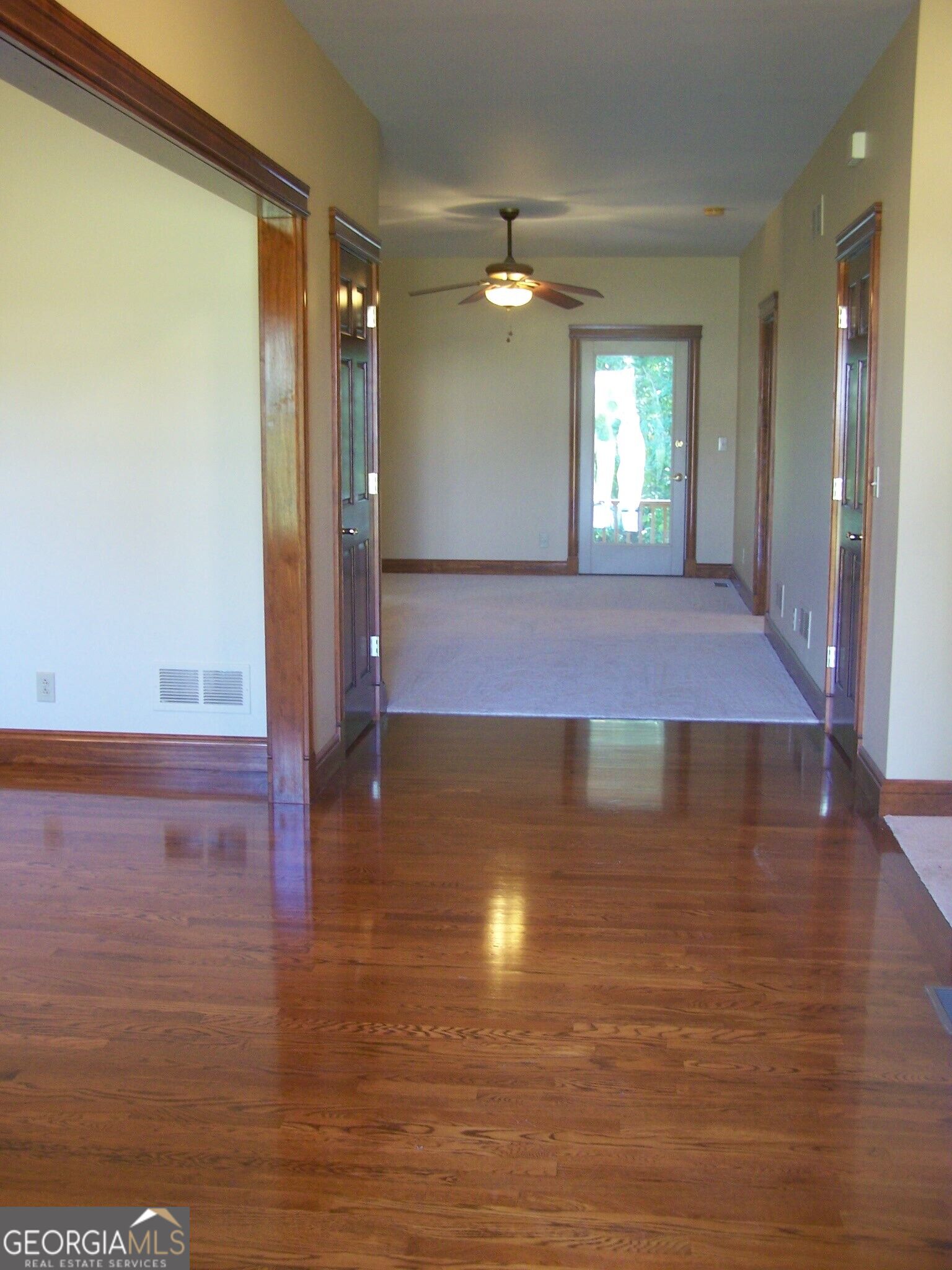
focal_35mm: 38
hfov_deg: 37.7
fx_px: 1393
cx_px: 476
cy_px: 635
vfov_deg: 49.0
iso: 160
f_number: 2.8
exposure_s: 1/13
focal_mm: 6.3
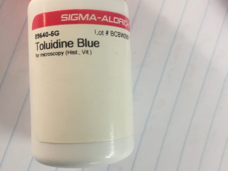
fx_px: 191
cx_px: 114
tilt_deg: -76.4
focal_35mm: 29
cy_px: 86
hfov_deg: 61.7
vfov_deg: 48.2
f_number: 2.2
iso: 100
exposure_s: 1/33
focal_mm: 4.15
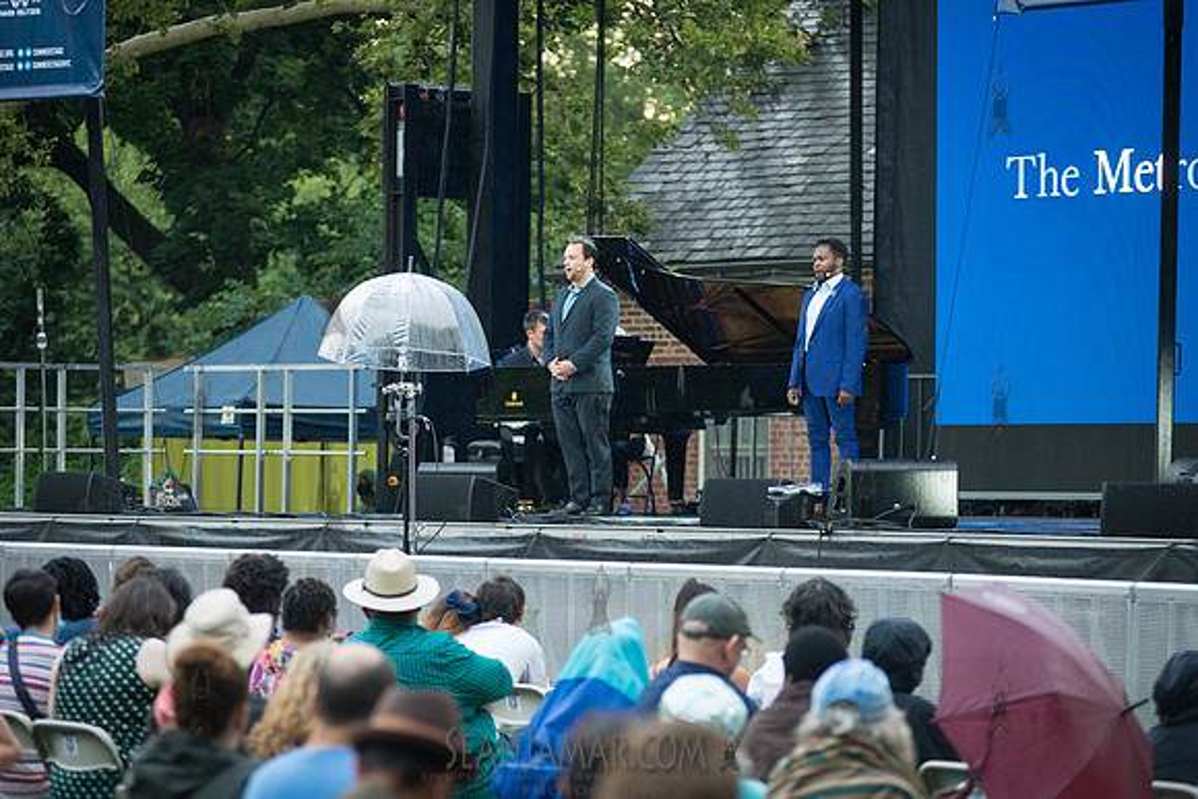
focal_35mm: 135
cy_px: 400
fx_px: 4493
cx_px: 599
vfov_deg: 10.2
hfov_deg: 15.2
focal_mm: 135
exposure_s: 1/250
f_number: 4
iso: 1600
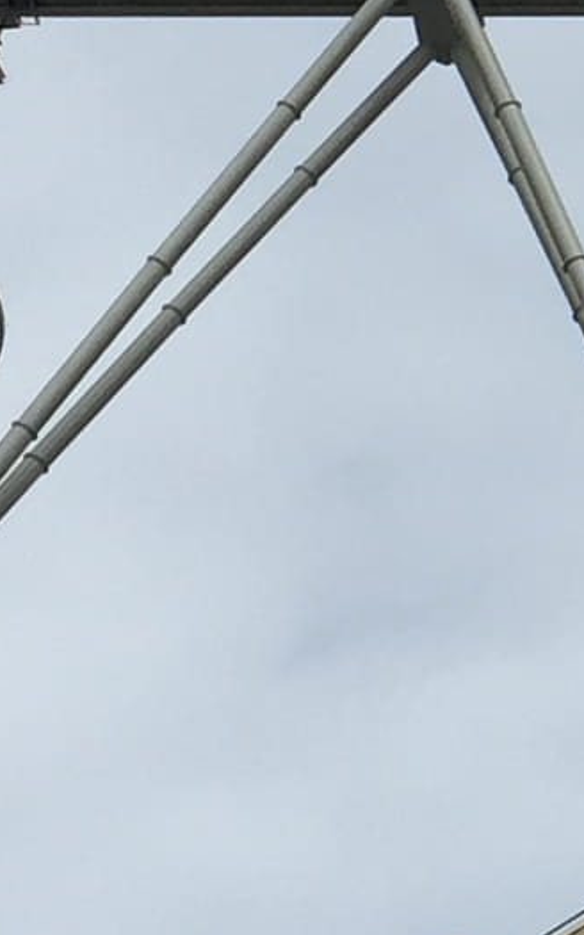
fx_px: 4865
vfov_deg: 10.7
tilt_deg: +46.2
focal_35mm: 191
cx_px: 1618
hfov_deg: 6.4
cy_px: -289
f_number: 2.2
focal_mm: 4.15
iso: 32
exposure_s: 1/2475
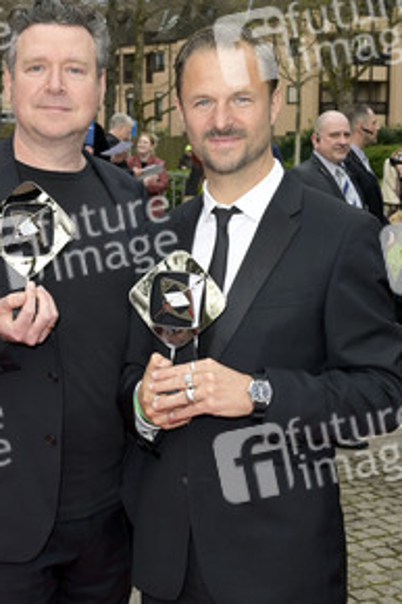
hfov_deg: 23.2
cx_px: 131
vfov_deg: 34.4
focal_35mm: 58
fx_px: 973
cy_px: 350
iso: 500
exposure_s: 1/250
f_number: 7.1
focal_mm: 42
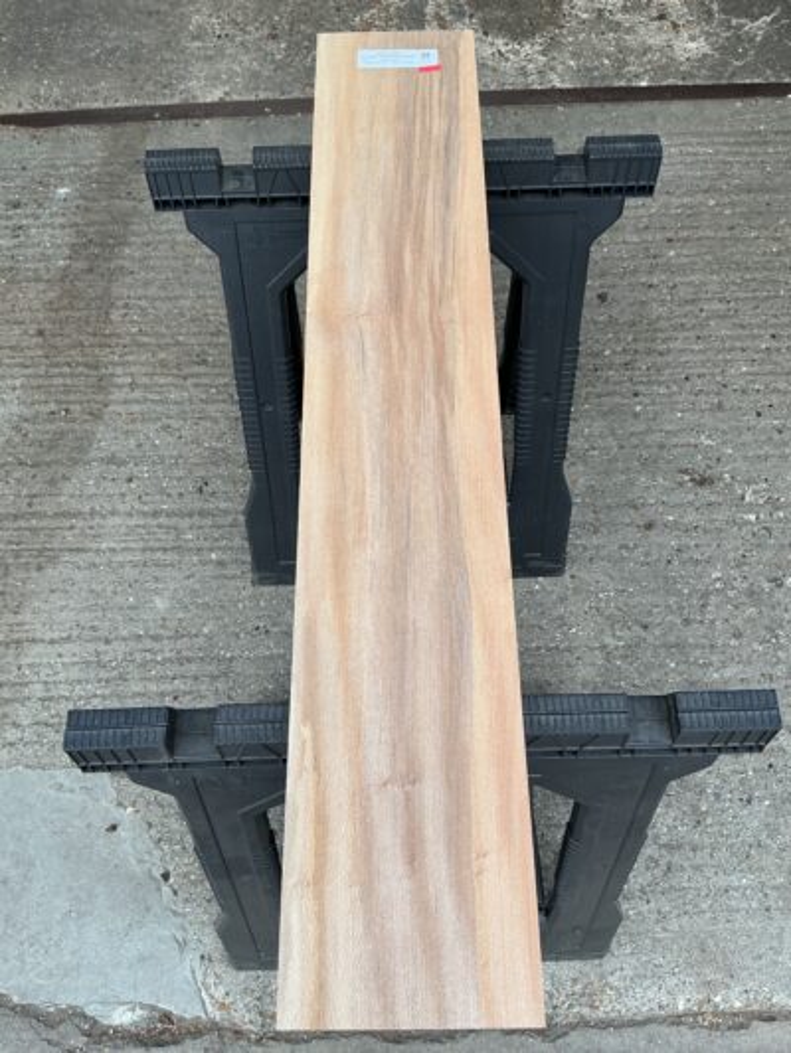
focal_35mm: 29
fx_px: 883
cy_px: 526
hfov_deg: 48.2
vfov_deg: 61.6
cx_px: 396
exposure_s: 1/100
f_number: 1.8
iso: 16
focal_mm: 3
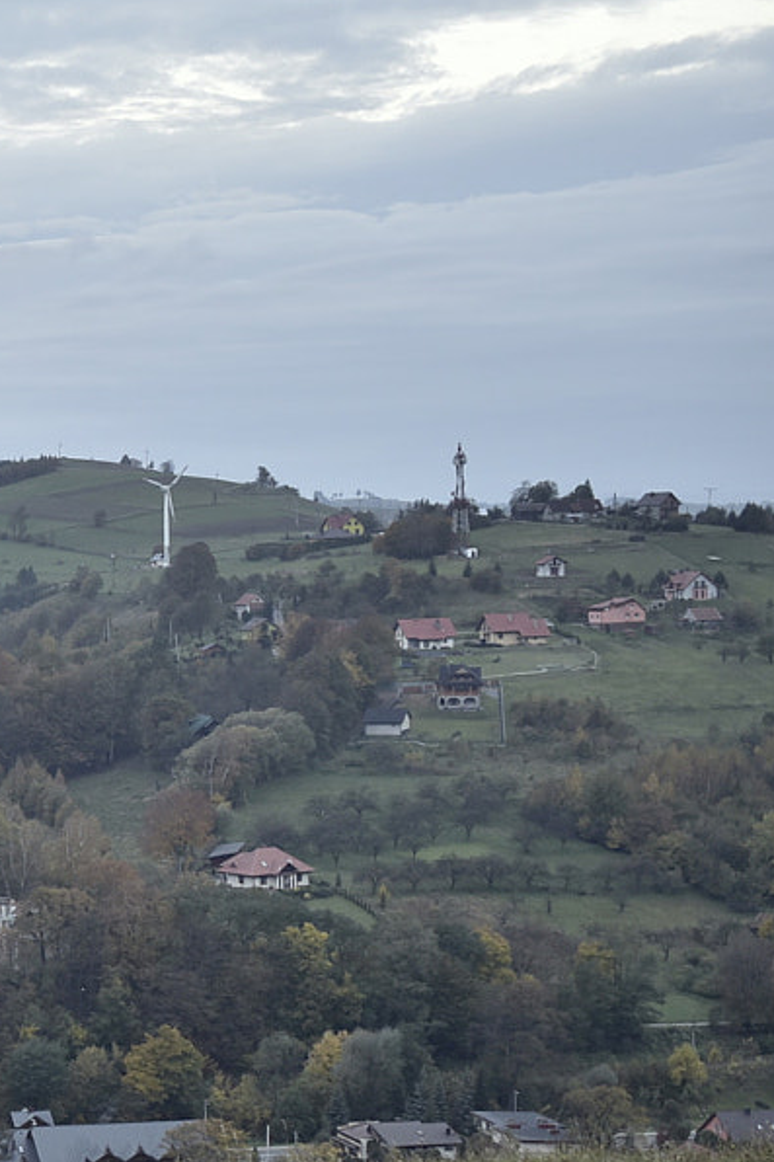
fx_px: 3033
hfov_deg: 12.9
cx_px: -700
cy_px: 817
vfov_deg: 21.6
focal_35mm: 94
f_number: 2.5
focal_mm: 35
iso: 400
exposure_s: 1/125
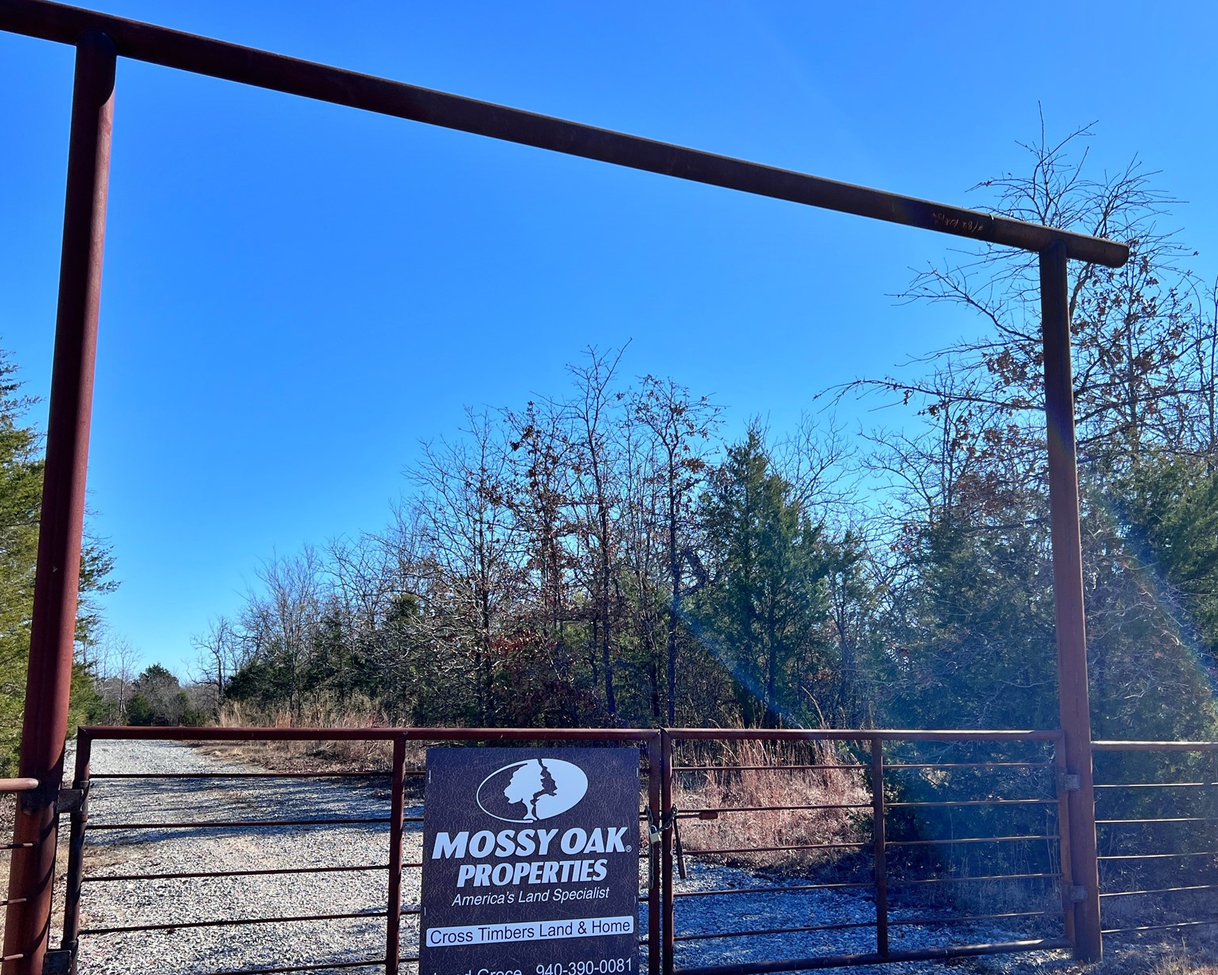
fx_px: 1226
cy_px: 557
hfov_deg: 52.8
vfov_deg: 43.2
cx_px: 623
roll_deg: +0.3
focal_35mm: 34
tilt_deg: +9.5
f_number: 1.5
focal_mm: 5.7
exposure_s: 1/3571
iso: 50
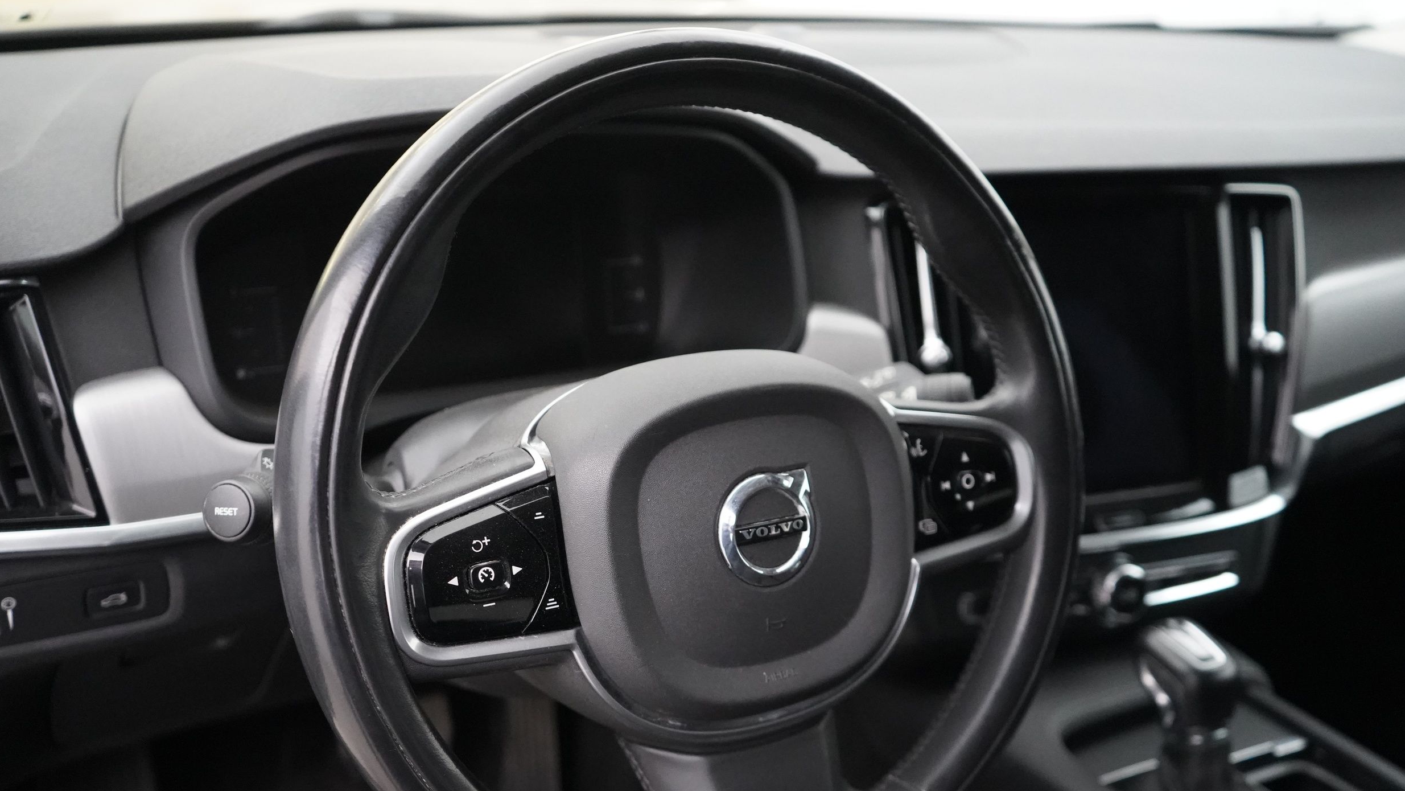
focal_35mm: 35
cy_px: 472
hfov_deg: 56.6
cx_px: 699
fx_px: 1304
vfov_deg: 33.6
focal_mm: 33
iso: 12800
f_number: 4
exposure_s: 1/100
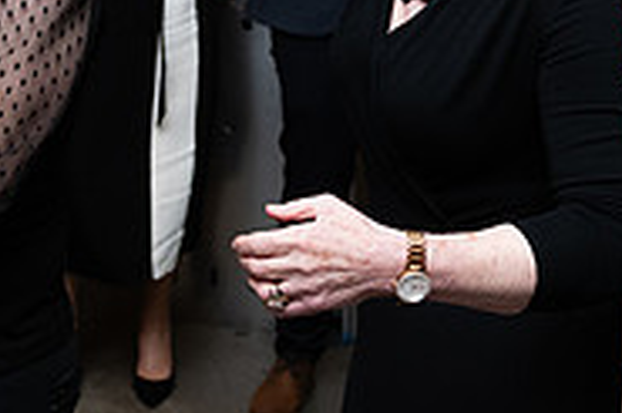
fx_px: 1571
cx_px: 188
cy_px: -92
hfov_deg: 22.3
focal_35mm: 91
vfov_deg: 14.5
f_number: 3.5
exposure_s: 1/160
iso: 800
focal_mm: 29
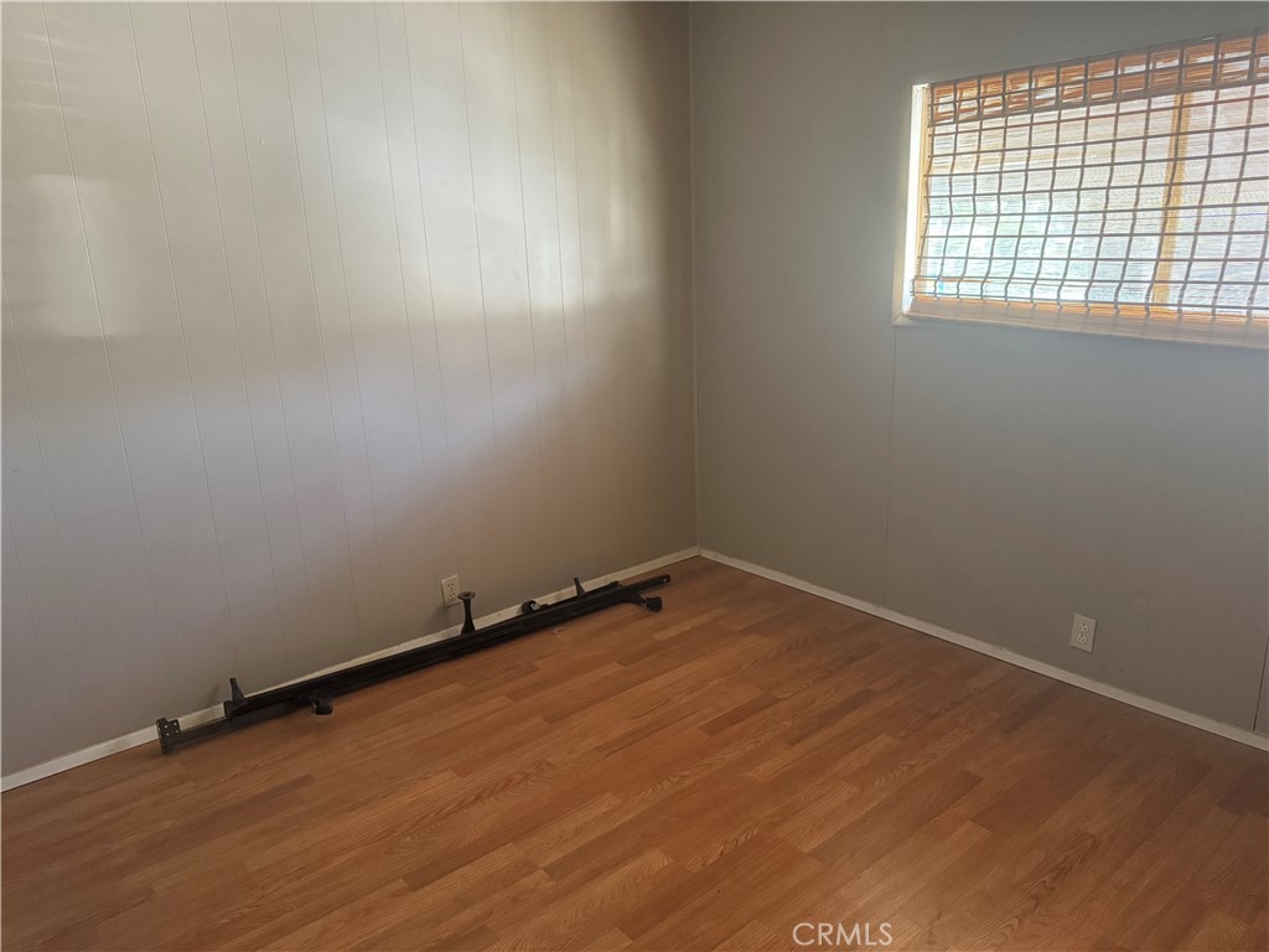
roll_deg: +2.6
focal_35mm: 24
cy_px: 476
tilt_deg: -15.9
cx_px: 634
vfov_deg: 56.8
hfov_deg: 71.6
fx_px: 880
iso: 800
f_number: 1.78
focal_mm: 6.76
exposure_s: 1/51
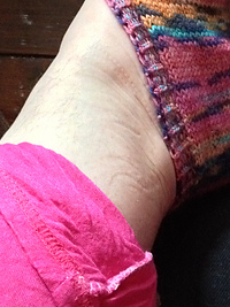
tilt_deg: -62.2
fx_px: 745
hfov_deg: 17.2
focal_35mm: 84
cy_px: -11
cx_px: 229
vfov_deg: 22.3
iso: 640
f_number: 2.4
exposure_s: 1/15
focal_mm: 4.28
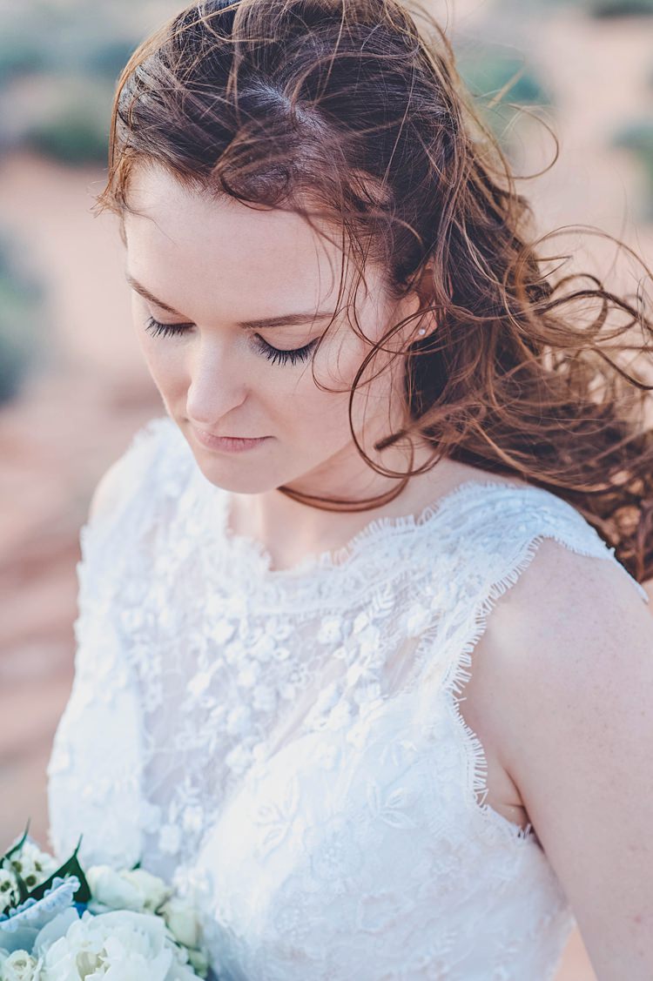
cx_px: 326
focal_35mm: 85
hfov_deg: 16.1
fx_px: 2315
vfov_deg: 23.9
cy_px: 490
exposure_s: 1/250
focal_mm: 85
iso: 200
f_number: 4
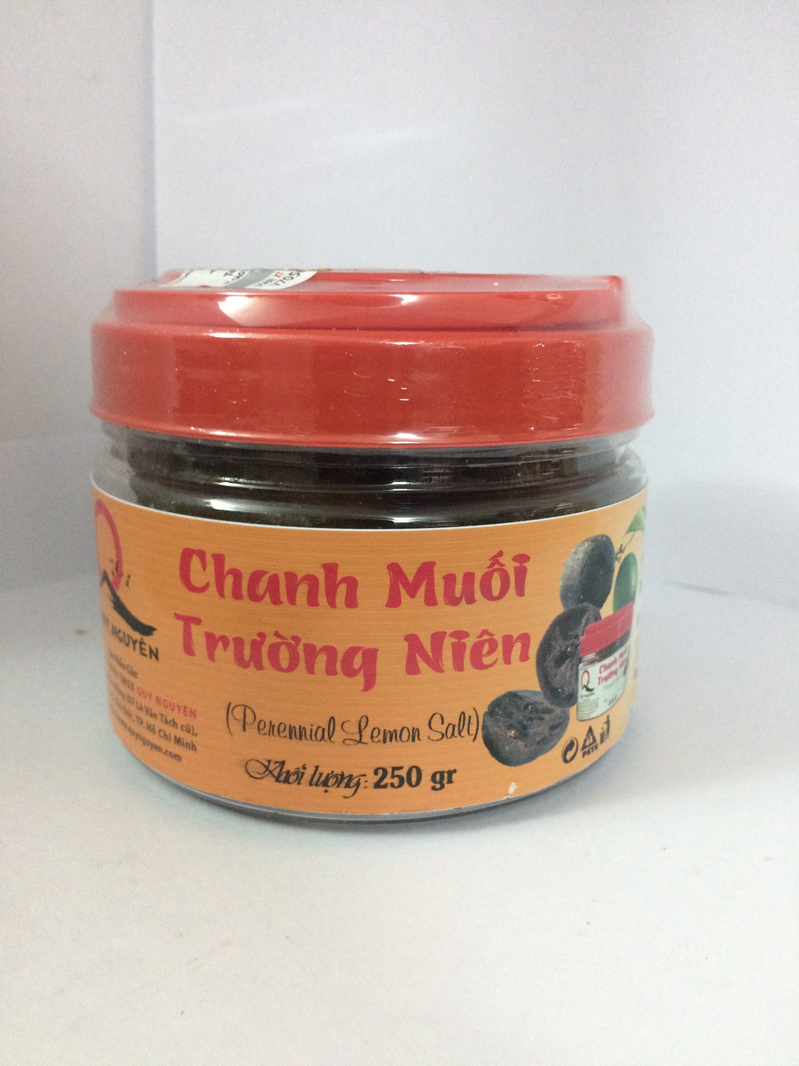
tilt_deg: -15.7
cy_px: 533
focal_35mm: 29
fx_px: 892
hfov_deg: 48.2
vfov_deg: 61.7
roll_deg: +1.8
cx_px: 400
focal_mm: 4.15
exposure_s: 1/17
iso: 320
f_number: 2.2
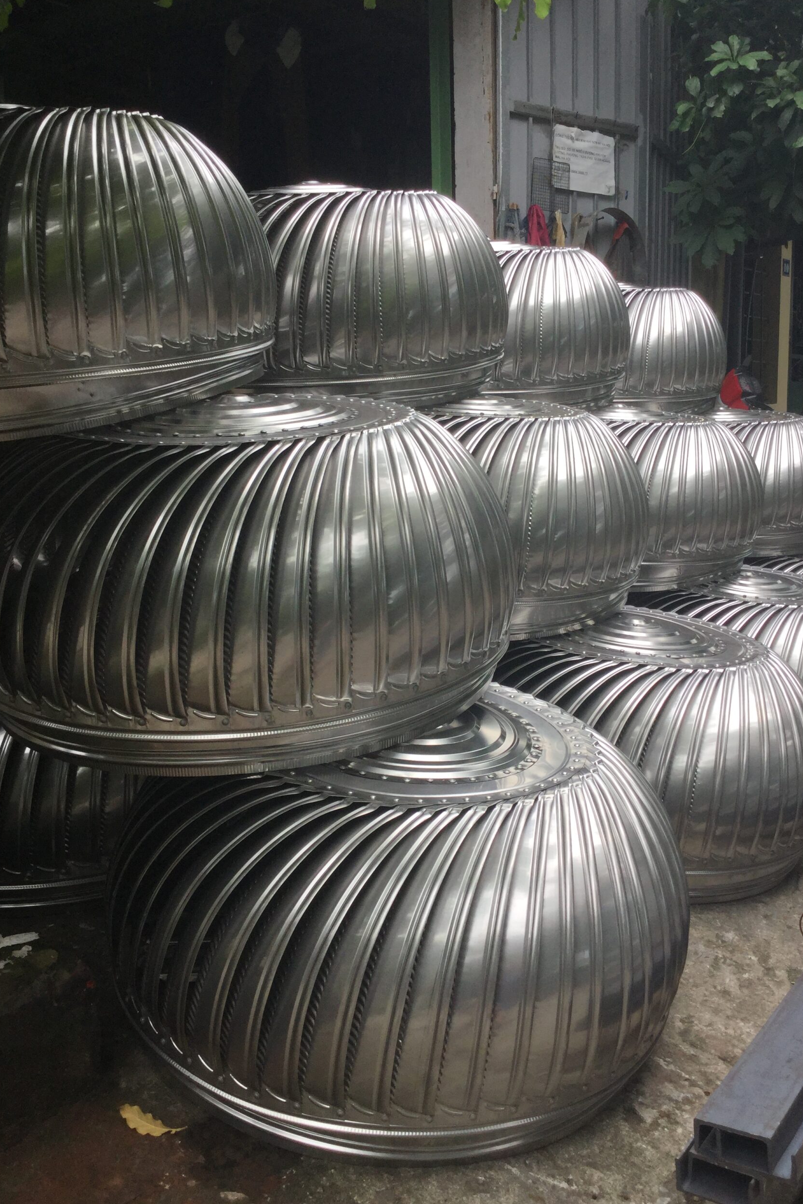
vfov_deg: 57.2
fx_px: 1104
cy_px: 603
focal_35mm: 33
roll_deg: +1.8
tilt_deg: -9.5
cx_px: 440
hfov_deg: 39.9
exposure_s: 1/431
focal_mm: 3.3
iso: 25
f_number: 2.4
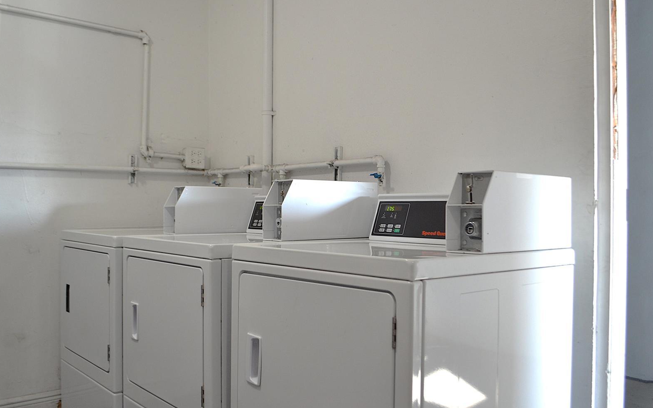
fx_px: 498
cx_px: 326
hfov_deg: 66.5
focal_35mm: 28
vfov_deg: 44.6
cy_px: 199
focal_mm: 18
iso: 400
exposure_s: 1/50
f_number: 3.5
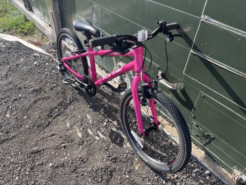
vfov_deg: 53.1
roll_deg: -5.0
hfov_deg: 67.3
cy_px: 92
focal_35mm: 26
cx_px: 123
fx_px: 185
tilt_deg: -38.1
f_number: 1.6
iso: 50
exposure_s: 1/871
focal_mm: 5.1
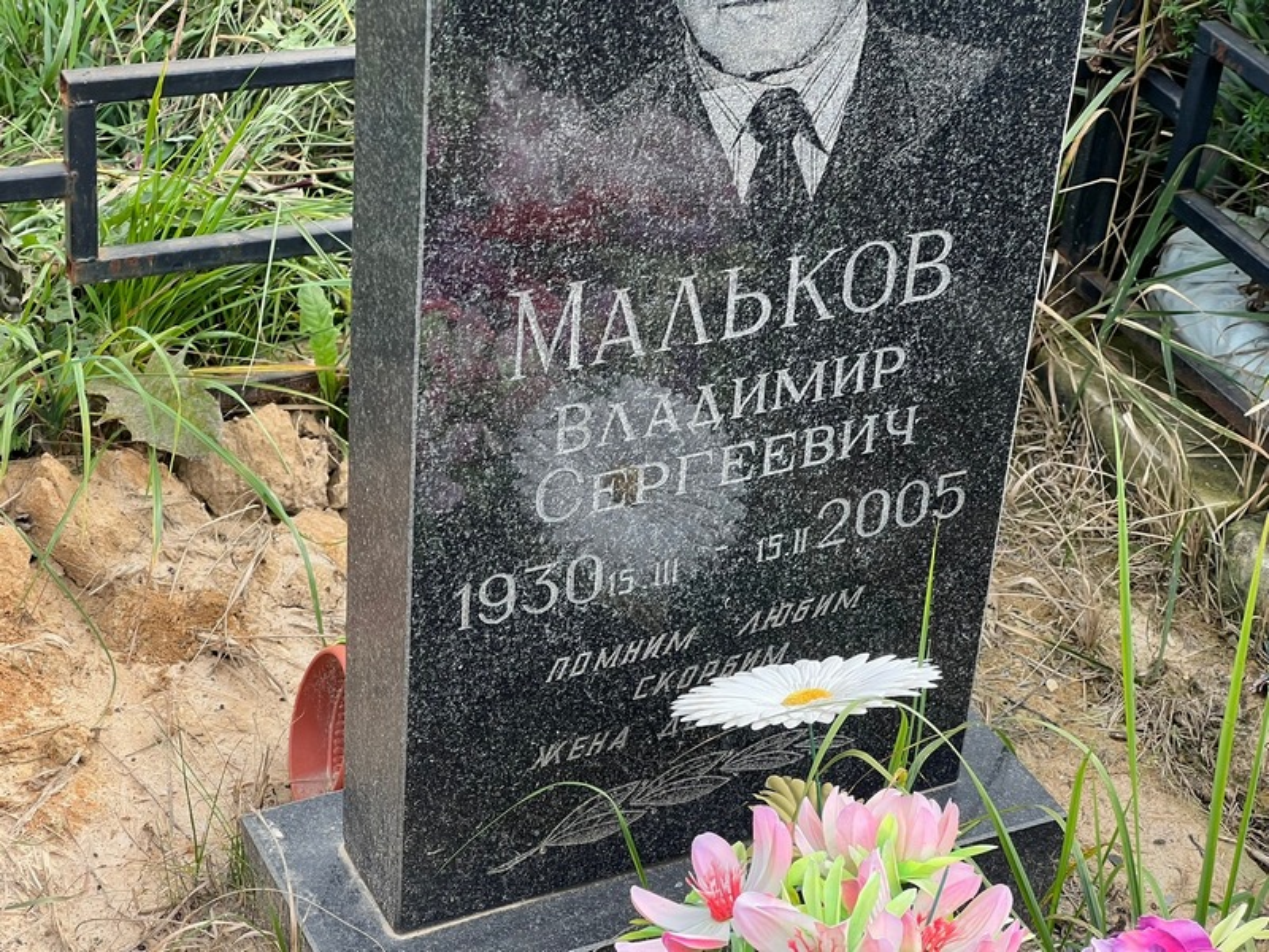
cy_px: 476
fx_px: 2823
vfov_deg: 19.1
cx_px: 634
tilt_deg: -32.1
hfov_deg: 25.3
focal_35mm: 77
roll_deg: -4.4
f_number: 2.8
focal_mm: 9
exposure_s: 1/99
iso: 40
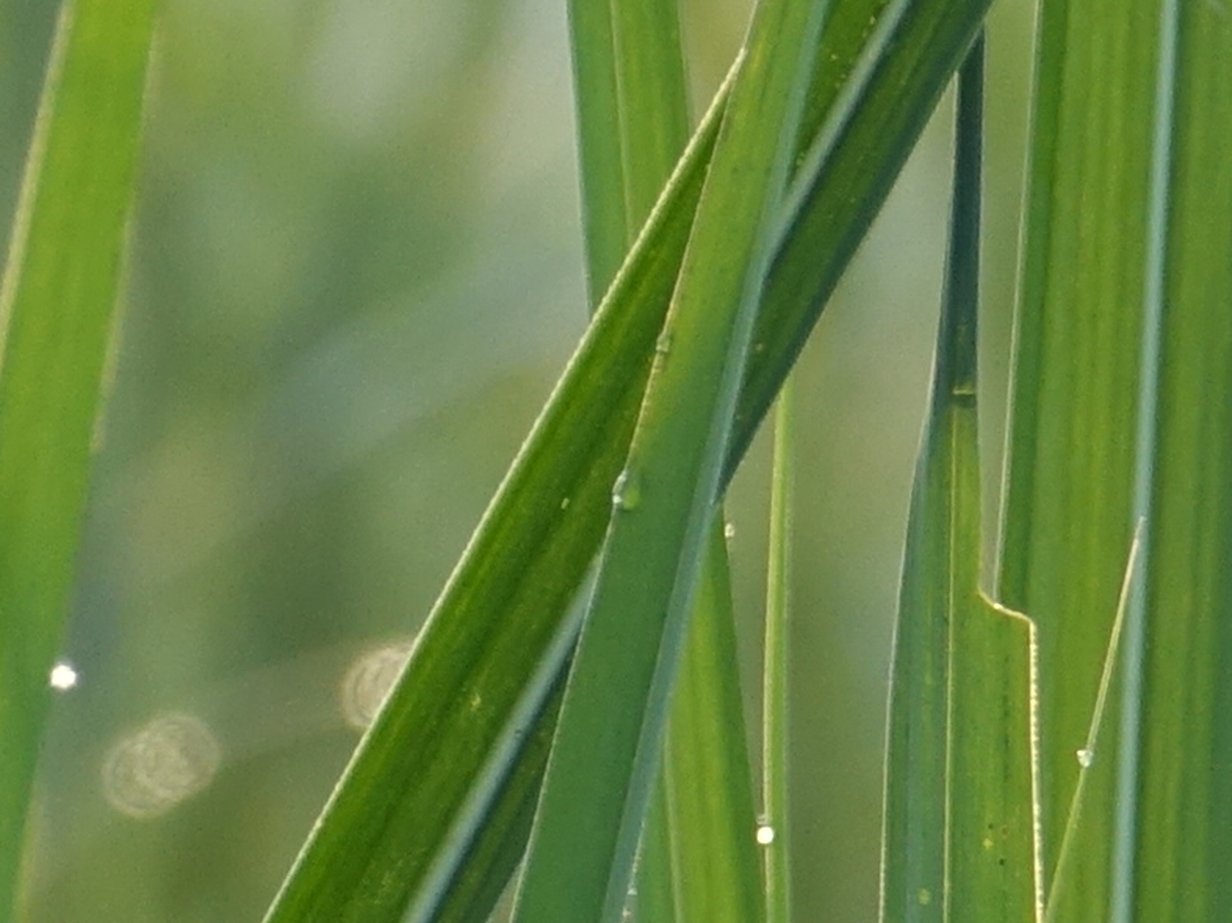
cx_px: -1169
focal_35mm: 1477
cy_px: 1447
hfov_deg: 1.3
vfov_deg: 1.0
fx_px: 52559
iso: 200
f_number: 4
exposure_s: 1/250
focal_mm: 81.1
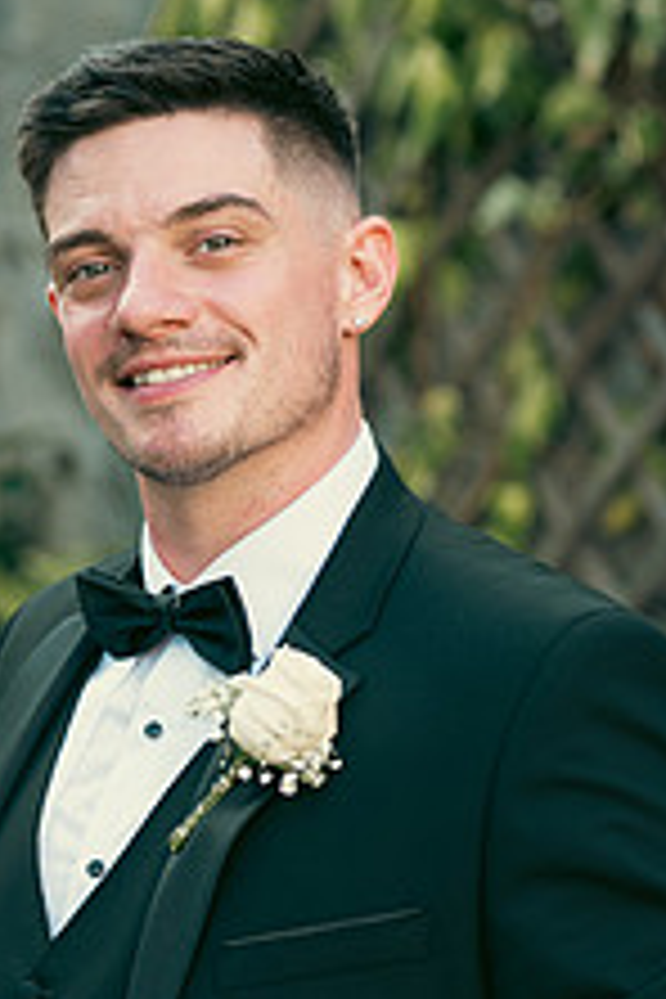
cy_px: 882
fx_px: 5633
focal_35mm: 203
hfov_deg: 6.8
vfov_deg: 10.1
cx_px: 166
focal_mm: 100
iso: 200
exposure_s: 1/200
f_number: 3.5
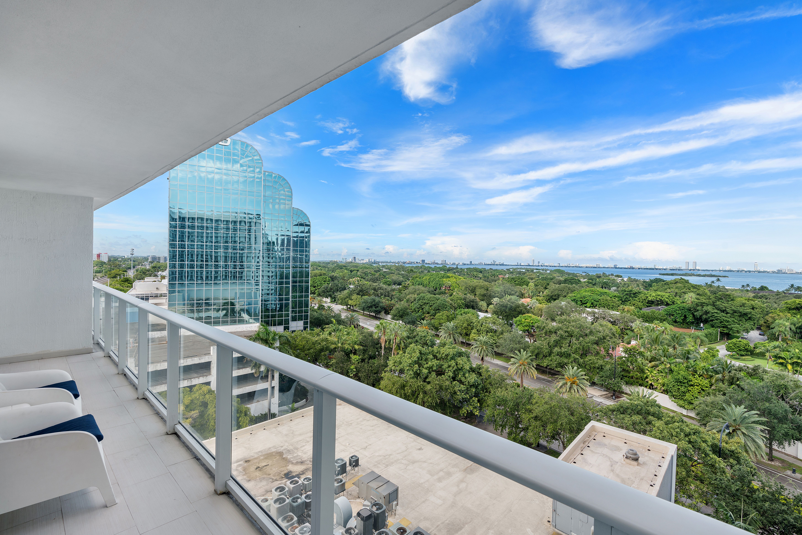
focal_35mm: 16
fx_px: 356
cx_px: 401
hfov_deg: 96.7
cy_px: 268
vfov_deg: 73.8
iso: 100
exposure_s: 1/100
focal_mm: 16
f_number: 10
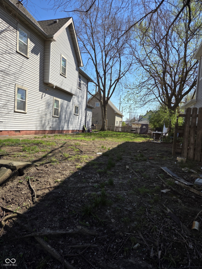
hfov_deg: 58.9
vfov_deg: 73.9
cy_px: 134
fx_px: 179
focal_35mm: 23
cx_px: 101
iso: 80
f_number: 1.8
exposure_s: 1/2993
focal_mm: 5.4
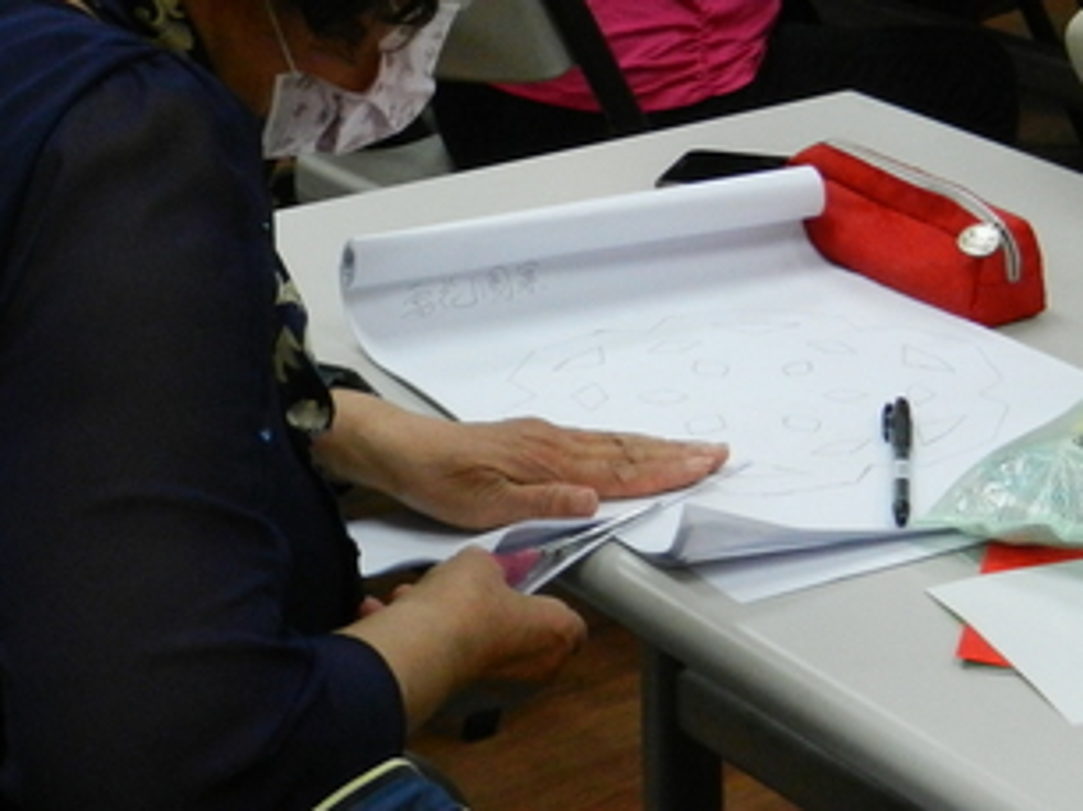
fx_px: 3220
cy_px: 179
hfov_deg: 19.1
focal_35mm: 103
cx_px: 605
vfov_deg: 14.3
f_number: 4.2
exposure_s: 1/100
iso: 640
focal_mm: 8.2
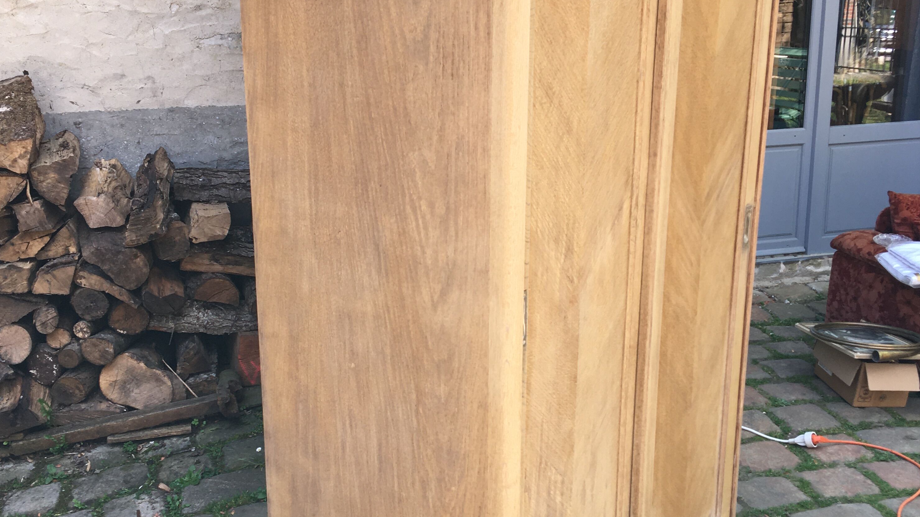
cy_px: 285
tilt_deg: -14.5
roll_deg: +1.5
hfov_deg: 47.4
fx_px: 1049
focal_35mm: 43
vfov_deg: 27.7
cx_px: 455
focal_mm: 4.15
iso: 25
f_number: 2.2
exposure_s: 1/179
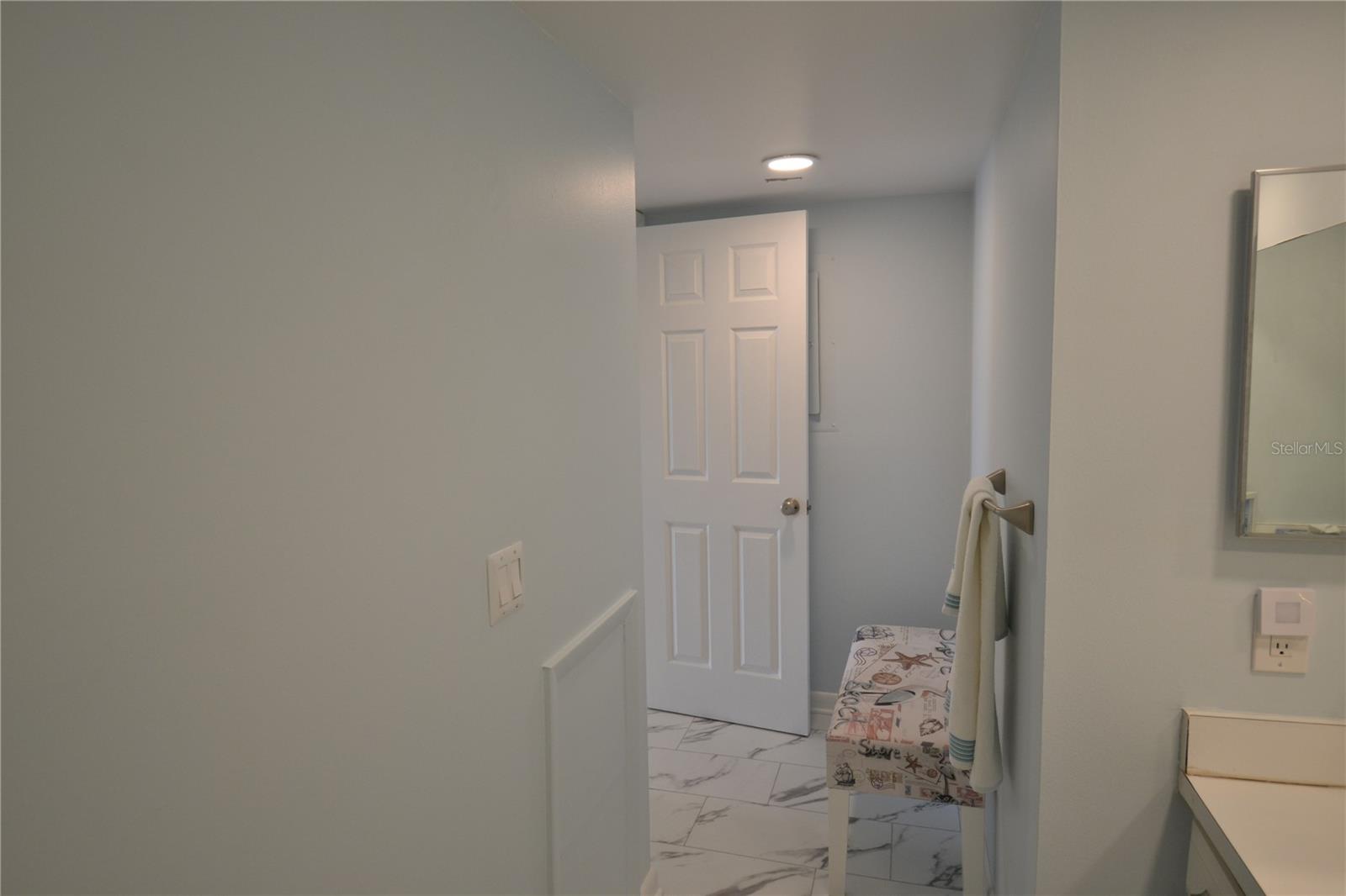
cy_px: 448
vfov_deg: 59.5
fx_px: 785
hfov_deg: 81.2
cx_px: 673
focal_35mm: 21
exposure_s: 1/60
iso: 450
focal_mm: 14
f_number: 4
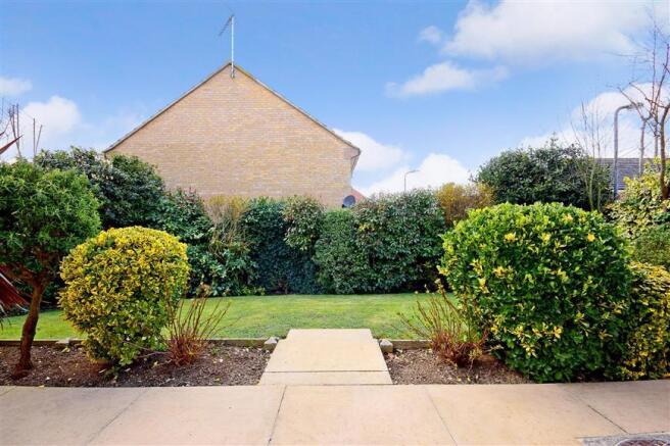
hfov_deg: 100.4
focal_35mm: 15
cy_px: 223
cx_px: 335
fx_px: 279
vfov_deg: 77.3
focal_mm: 10
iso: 400
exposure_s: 1/60
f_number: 16
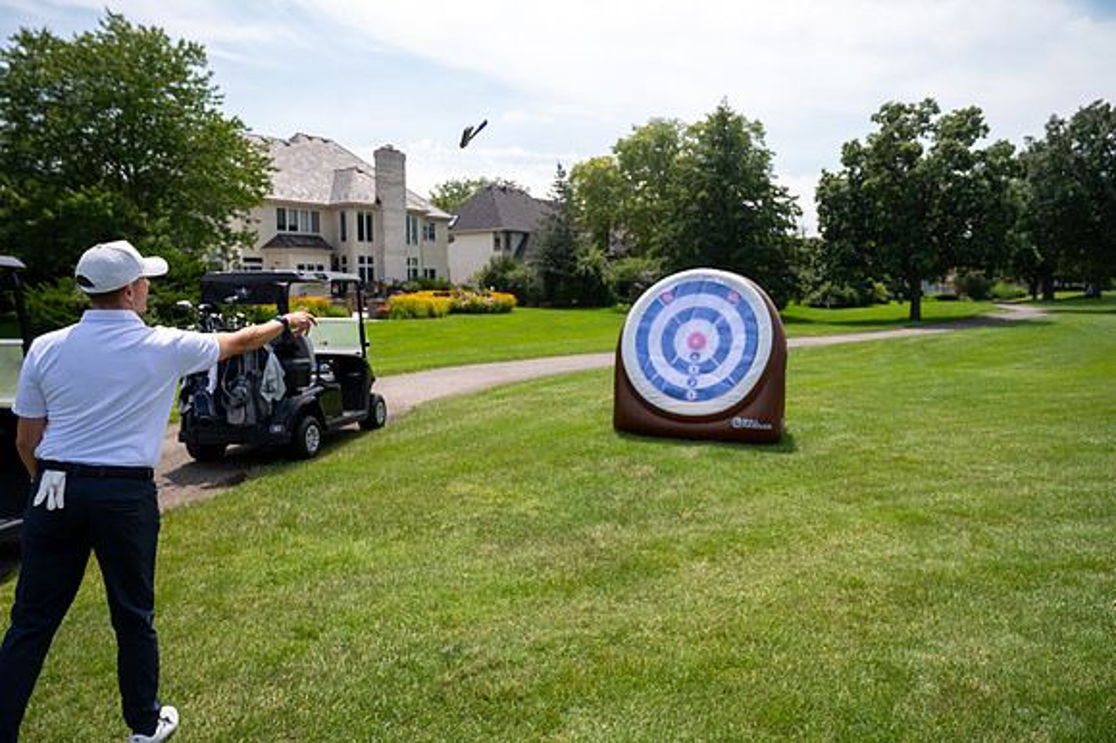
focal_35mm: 26
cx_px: 558
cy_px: 372
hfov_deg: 70.5
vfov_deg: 50.4
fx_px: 790
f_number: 5
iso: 250
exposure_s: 1/1250
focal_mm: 25.5
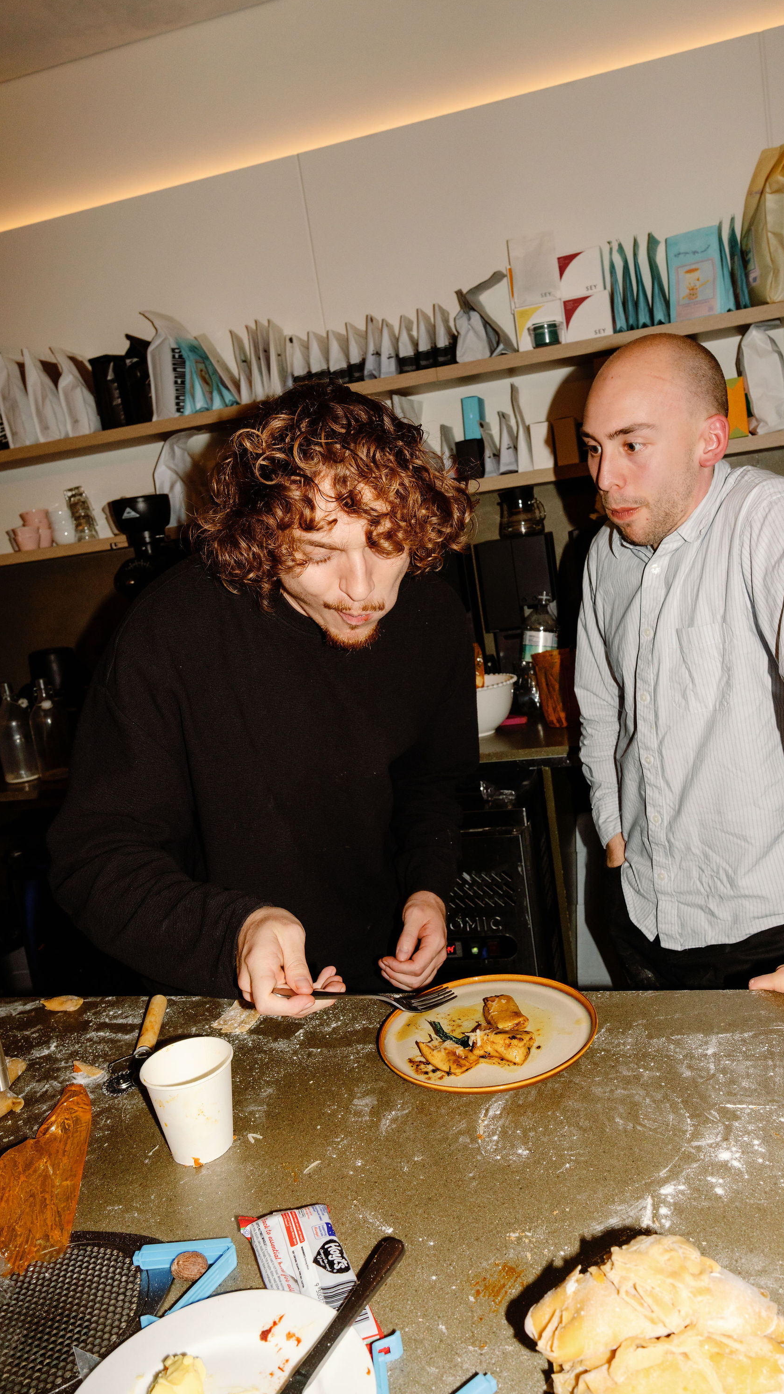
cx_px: 434
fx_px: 961
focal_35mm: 26
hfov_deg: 44.3
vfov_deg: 71.9
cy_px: 677
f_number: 8
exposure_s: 1/50
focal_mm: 24
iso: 800
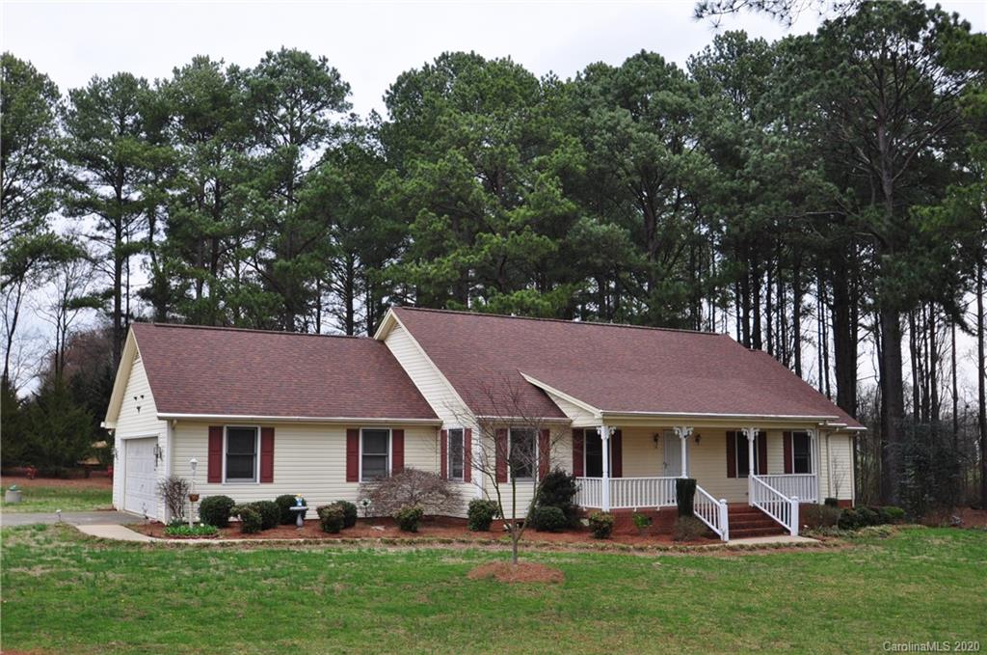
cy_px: 328
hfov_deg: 53.2
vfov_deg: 36.7
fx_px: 985
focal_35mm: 36
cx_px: 494
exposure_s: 1/200
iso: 400
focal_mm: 24
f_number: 7.1
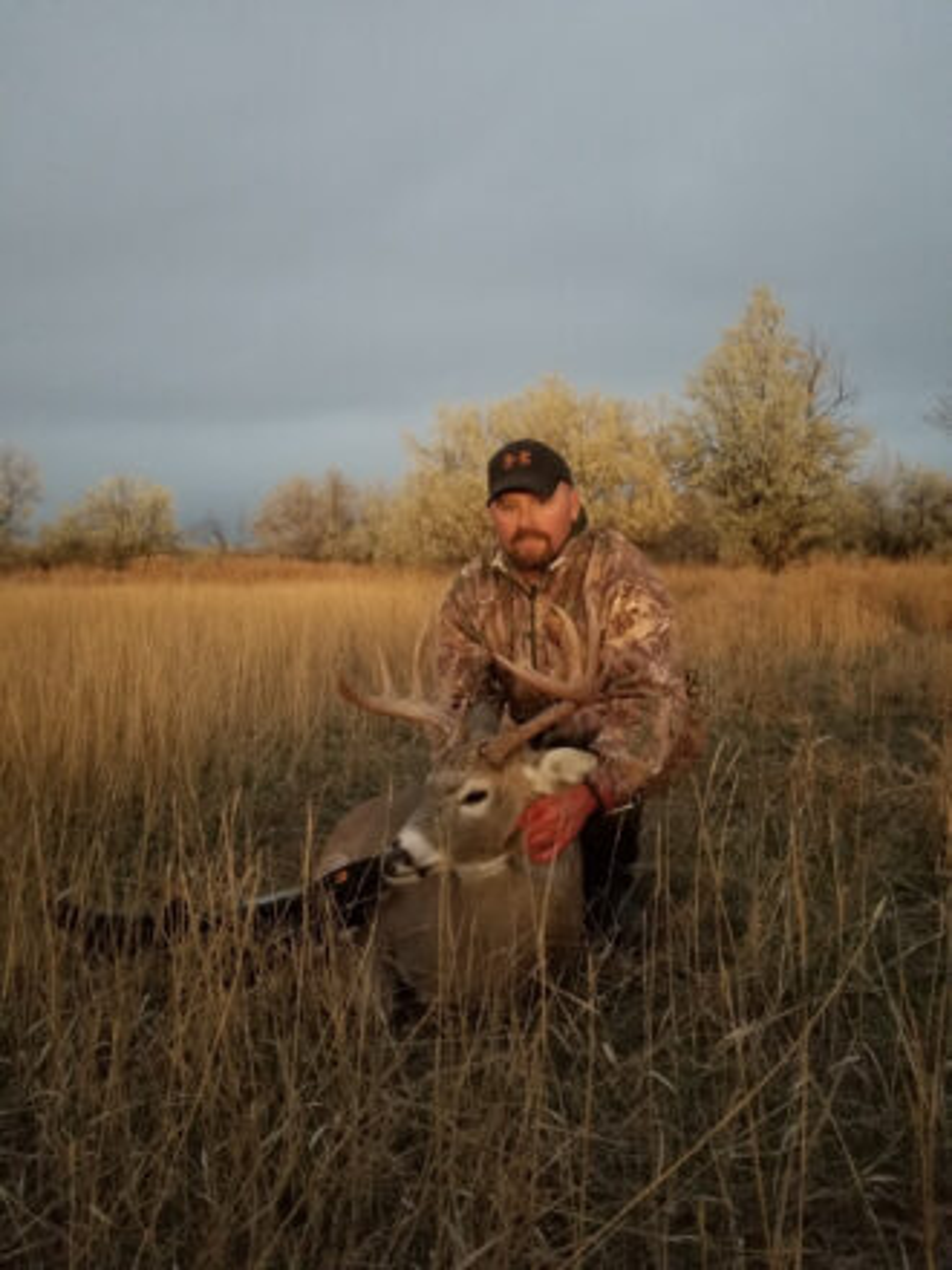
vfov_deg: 67.3
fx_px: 953
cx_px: 476
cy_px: 635
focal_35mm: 26
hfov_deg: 53.1
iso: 640
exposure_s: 1/10
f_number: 1.7
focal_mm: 4.25
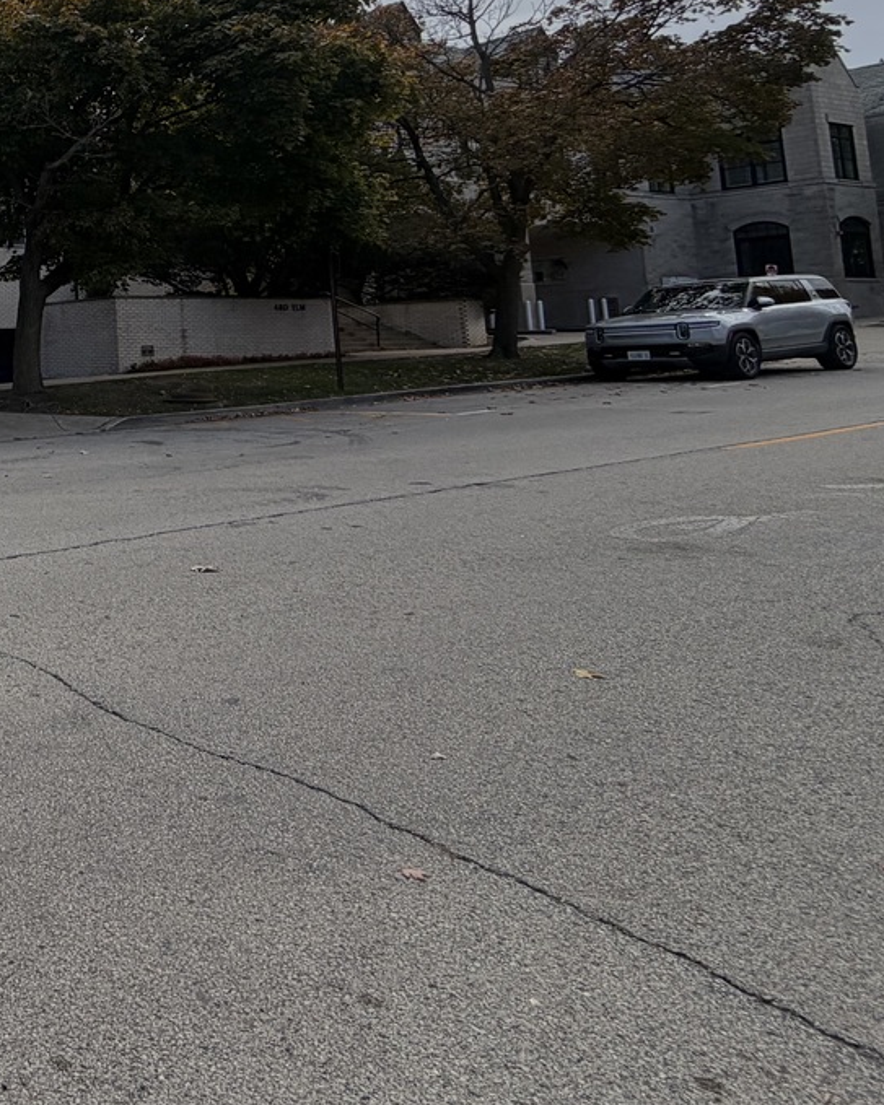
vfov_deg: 57.6
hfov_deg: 34.4
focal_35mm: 29
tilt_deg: +6.0
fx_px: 949
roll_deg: +2.0
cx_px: -280
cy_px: 285
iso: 25
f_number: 2.2
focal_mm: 2.22
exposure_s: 1/942
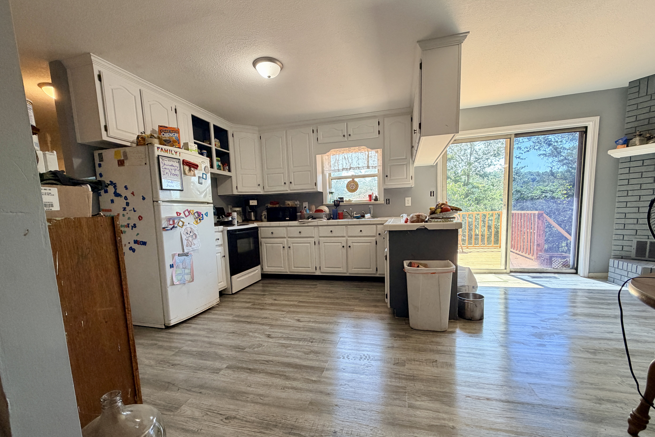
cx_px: 330
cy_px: 244
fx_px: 273
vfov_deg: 77.0
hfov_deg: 100.4
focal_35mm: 15
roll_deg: +2.0
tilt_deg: -7.3
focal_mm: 2.22
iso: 200
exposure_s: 1/121
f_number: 2.2
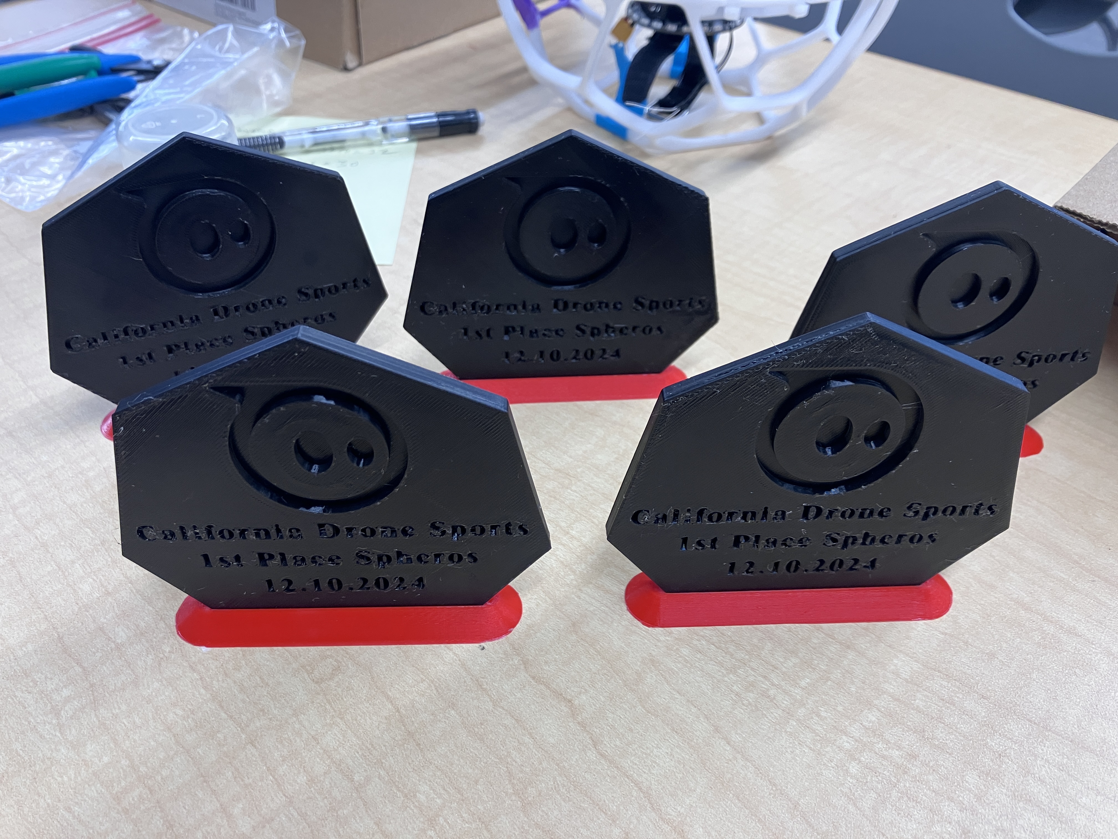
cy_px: 420
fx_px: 904
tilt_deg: -40.1
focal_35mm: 28
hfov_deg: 63.4
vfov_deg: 49.7
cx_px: 559
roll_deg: -1.8
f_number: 1.8
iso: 80
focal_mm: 3.99
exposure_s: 1/60
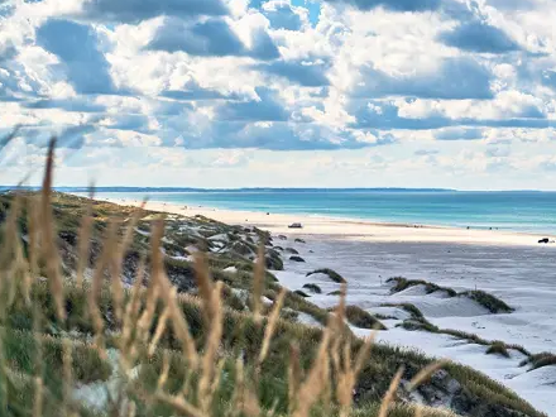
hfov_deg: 23.5
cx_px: 450
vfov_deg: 18.0
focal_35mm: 82
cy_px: 179
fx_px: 1317
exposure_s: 1/5000
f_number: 2
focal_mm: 33
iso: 160
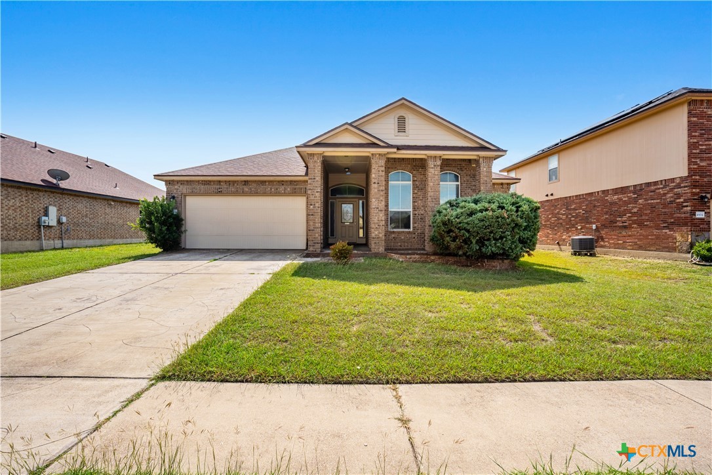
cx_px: 356
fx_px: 316
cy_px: 238
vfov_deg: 73.7
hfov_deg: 96.7
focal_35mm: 16
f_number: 10
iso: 250
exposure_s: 1/5000
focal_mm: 16
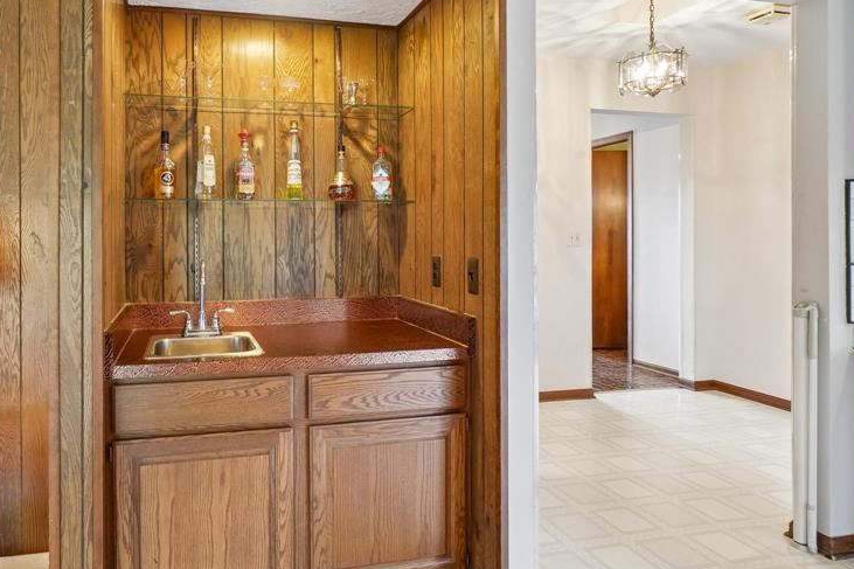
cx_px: 286
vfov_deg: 59.3
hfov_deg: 78.6
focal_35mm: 21
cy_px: 250
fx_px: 498
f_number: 8
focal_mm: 10
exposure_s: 1/3.33
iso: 400
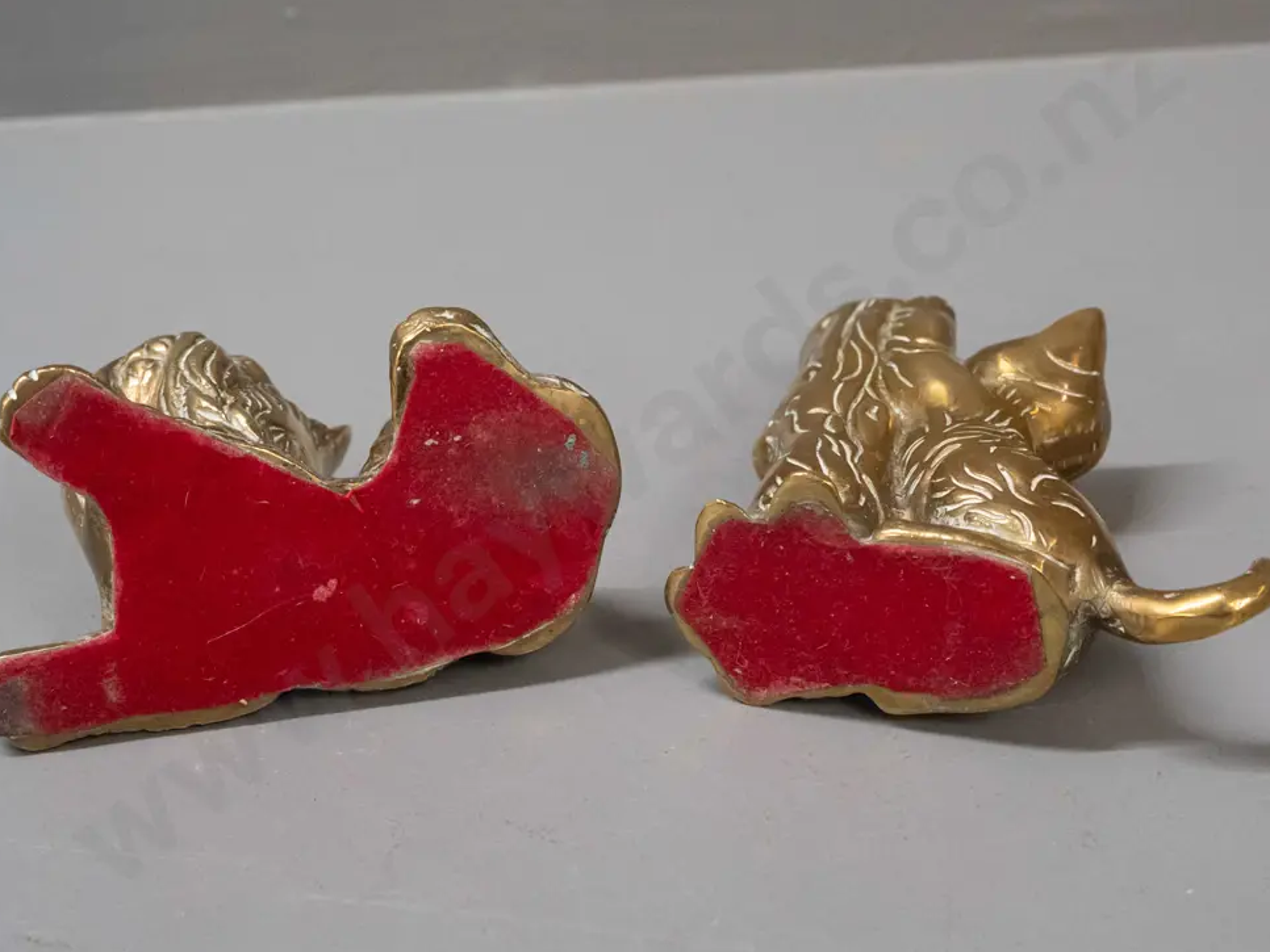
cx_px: 627
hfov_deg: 36.2
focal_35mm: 53
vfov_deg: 27.5
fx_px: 1945
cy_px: 461
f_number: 5.6
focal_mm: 25
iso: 3200
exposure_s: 1/160
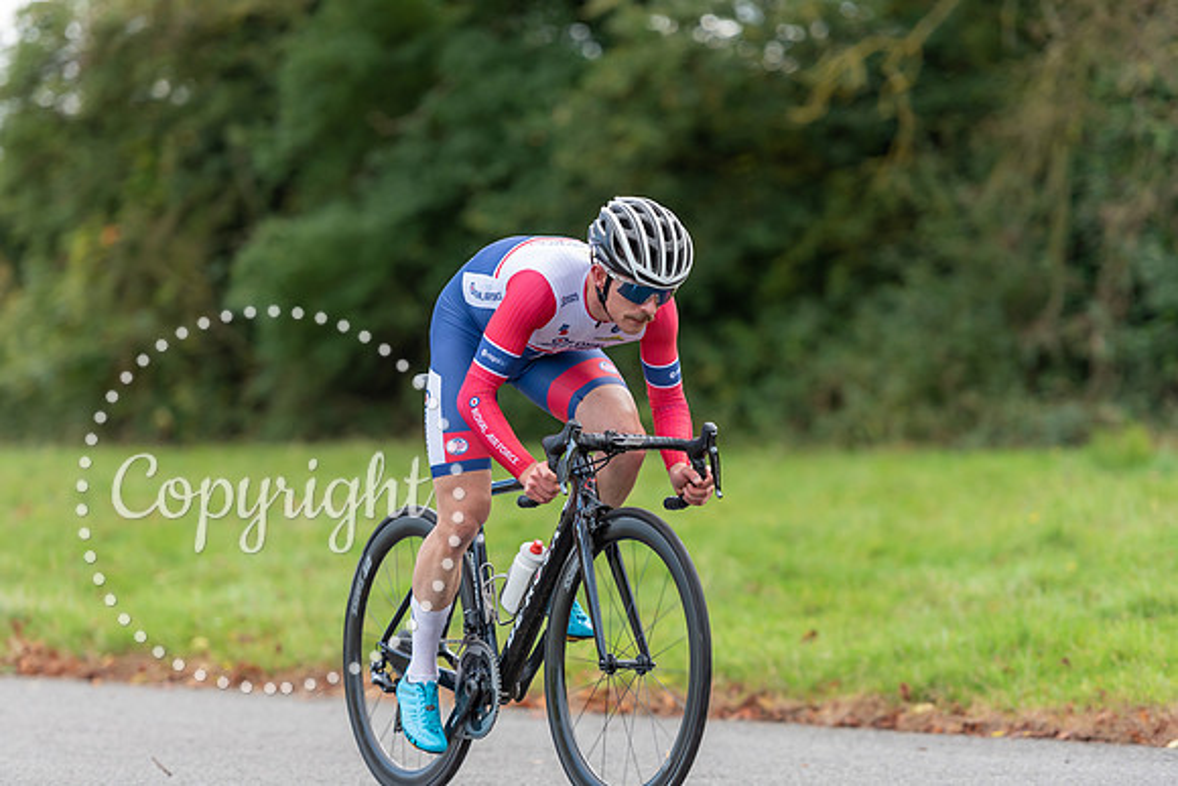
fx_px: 5400
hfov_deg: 12.4
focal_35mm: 165
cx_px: 589
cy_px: 393
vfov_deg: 8.3
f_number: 2.8
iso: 160
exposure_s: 1/800
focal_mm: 165
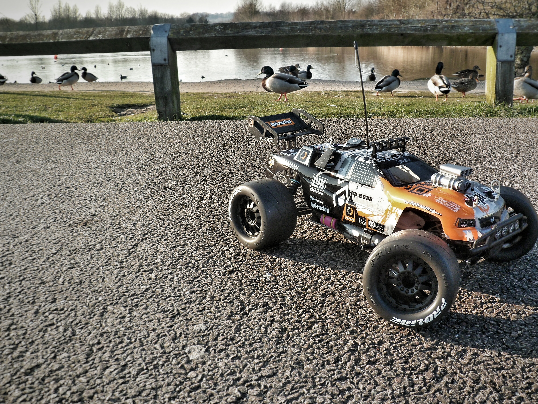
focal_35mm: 31
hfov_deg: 58.3
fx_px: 482
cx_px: 288
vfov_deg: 45.4
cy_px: 180
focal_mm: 4.9
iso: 80
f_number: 3.3
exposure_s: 1/250
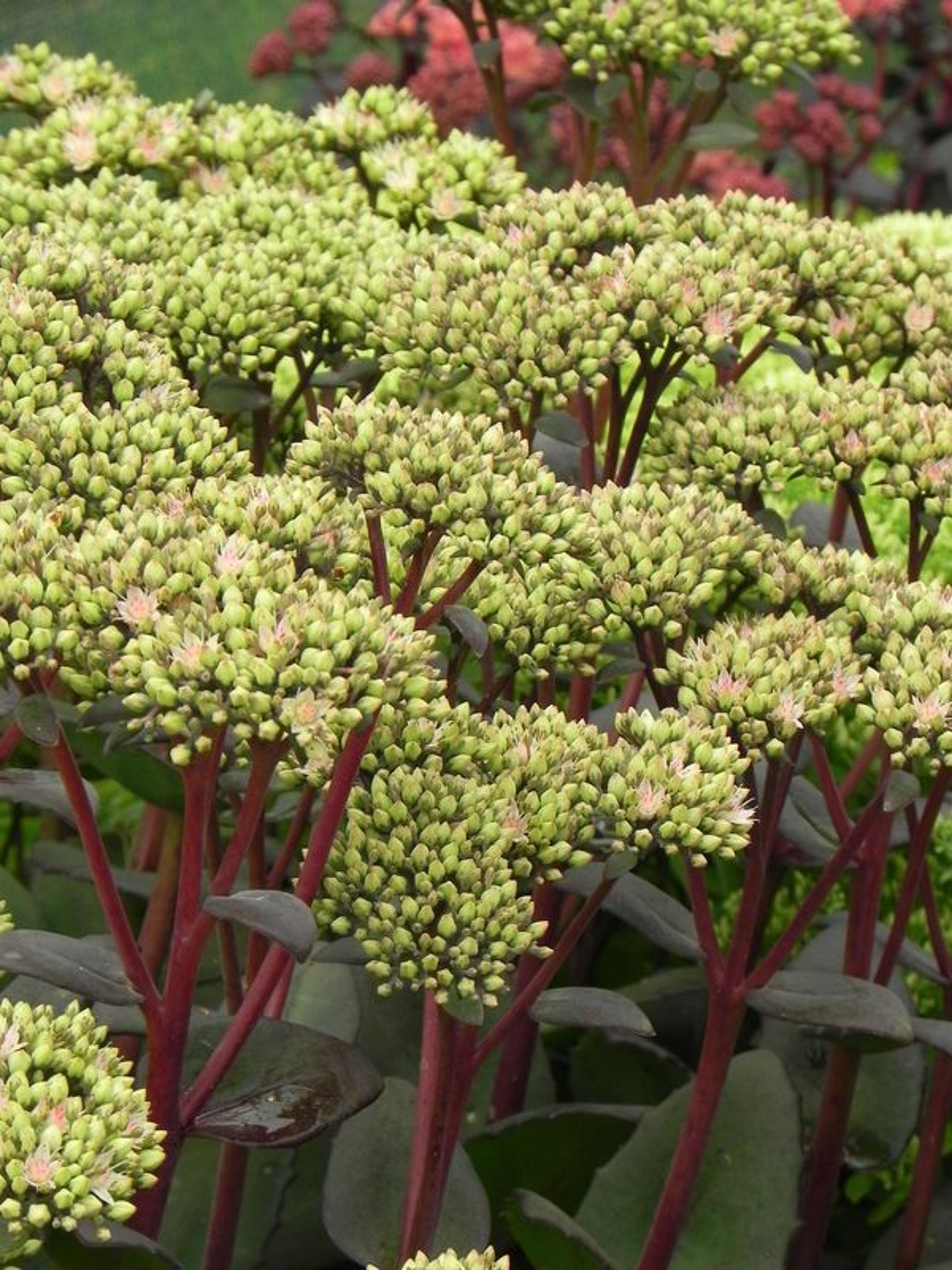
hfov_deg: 7.0
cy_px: 635
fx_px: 7774
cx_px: 476
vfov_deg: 9.3
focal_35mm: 212
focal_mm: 37.7
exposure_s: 1/160
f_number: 5.6
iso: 160
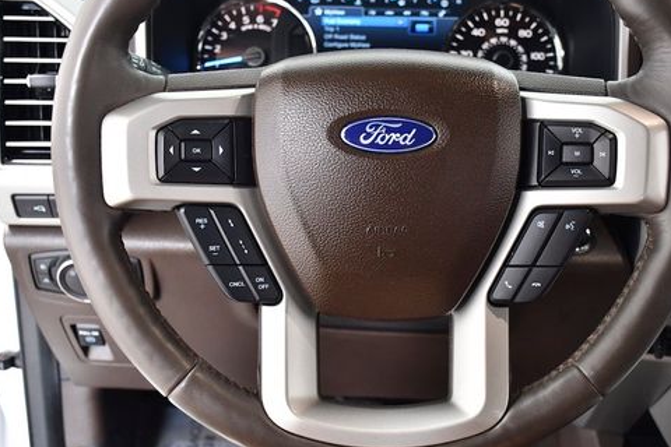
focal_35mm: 48
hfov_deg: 41.0
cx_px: 386
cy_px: 234
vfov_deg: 28.1
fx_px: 895
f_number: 4
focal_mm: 24
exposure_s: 1/60
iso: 1250
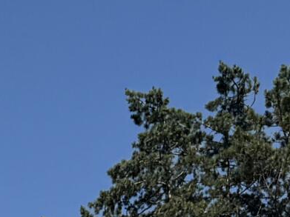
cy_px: 721
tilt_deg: -2.4
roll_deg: +1.6
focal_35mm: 184
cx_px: -219
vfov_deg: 7.0
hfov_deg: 10.2
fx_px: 1541
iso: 80
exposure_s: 1/7092
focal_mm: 6.76
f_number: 1.78
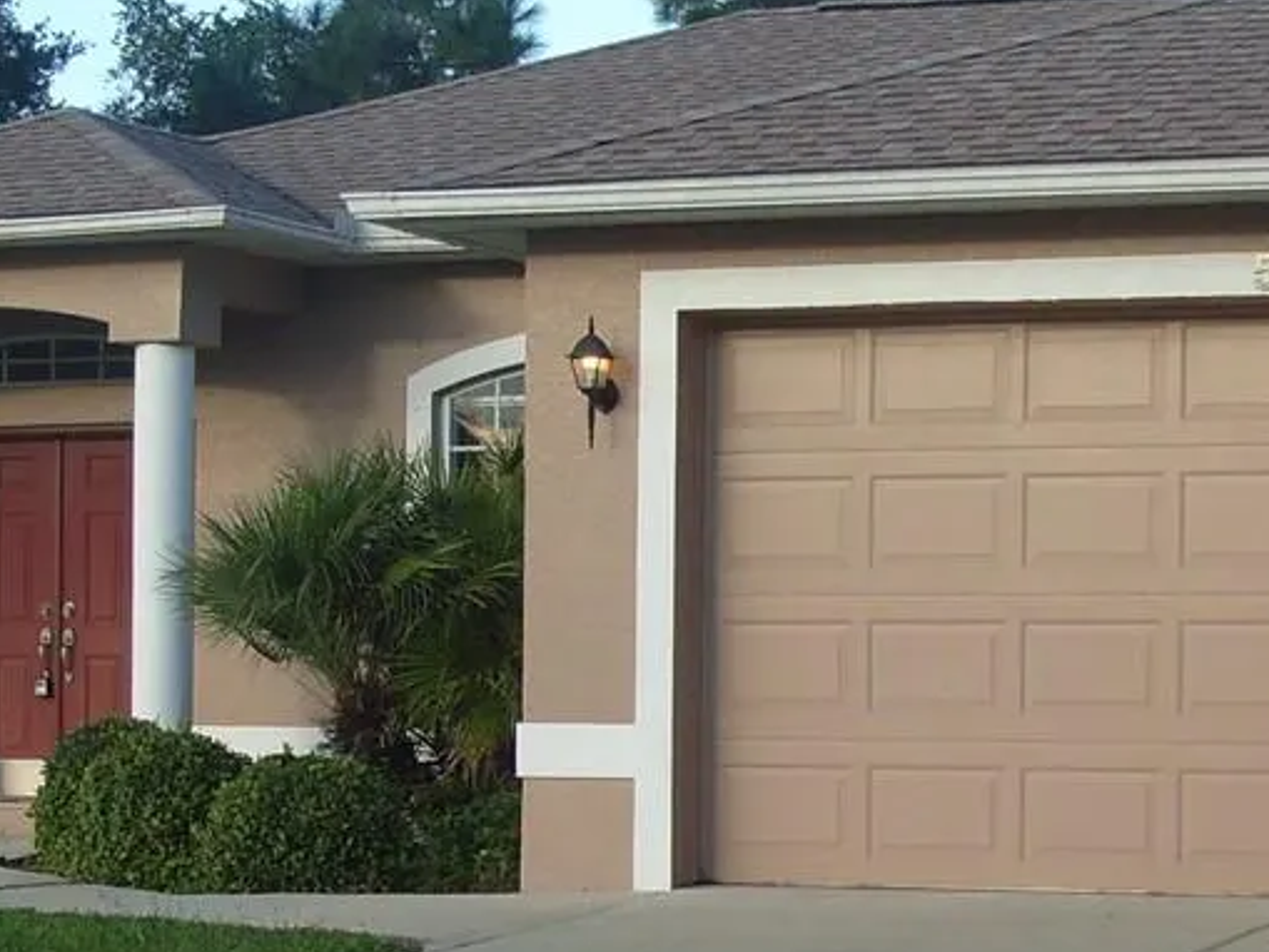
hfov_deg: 17.8
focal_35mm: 110
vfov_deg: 13.3
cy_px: 927
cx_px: 813
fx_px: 4033
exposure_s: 1/500
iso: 80
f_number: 2.8
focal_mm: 7.8
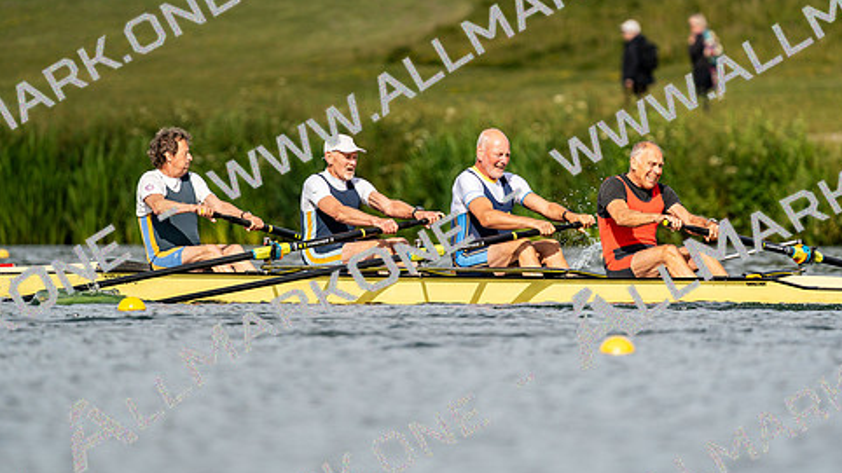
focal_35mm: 757
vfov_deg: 1.6
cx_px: 423
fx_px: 16899
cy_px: 205
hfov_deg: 2.9
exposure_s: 1/2000
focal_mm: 600
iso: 200
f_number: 6.3
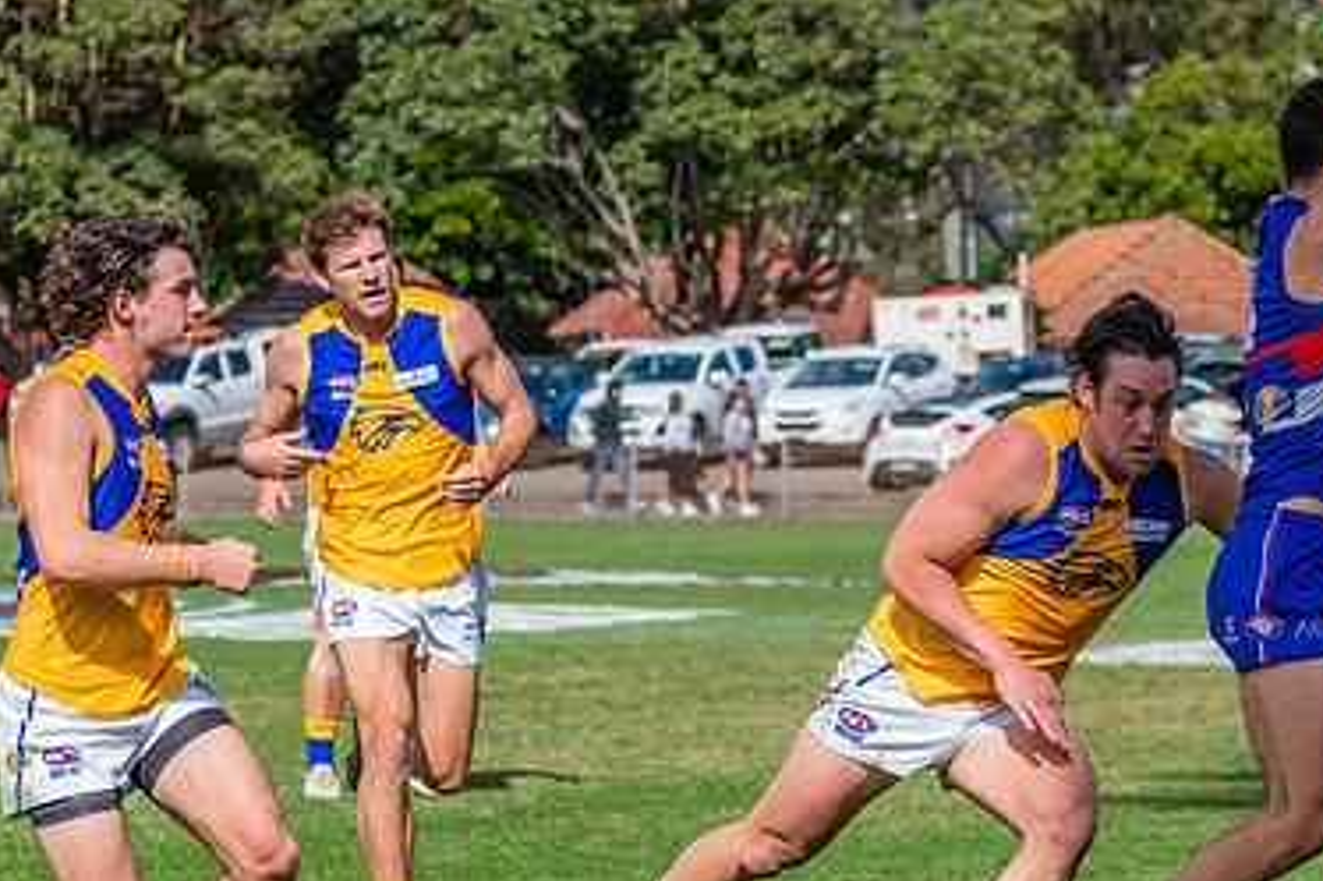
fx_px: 9697
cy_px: 621
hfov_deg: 7.8
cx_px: 930
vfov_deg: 5.2
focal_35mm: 264
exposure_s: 1/1600
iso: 800
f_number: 9
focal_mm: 170
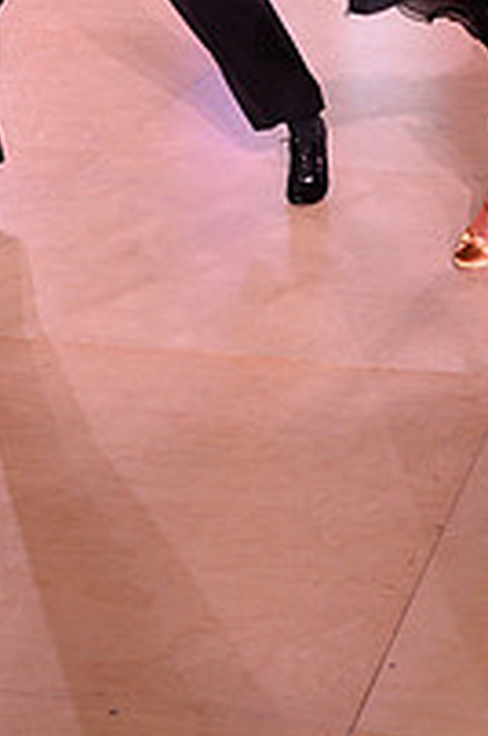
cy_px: -262
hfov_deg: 10.3
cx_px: 432
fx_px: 2693
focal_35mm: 132
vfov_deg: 14.8
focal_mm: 46
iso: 2500
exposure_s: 1/250
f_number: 6.3
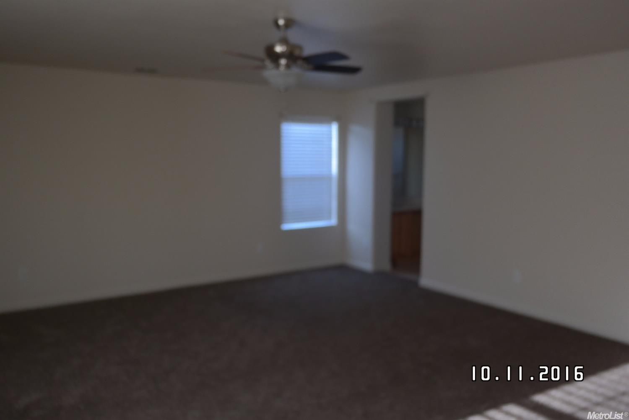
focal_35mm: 30
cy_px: 210
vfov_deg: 43.6
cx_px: 314
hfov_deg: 61.9
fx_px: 524
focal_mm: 20
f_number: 3.5
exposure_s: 1/40
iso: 200
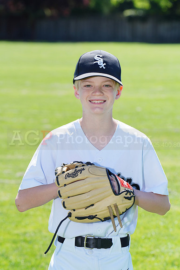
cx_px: 90
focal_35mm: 198
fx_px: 1484
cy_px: 135
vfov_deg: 10.4
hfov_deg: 6.9
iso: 200
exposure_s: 1/250
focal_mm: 198
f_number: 9
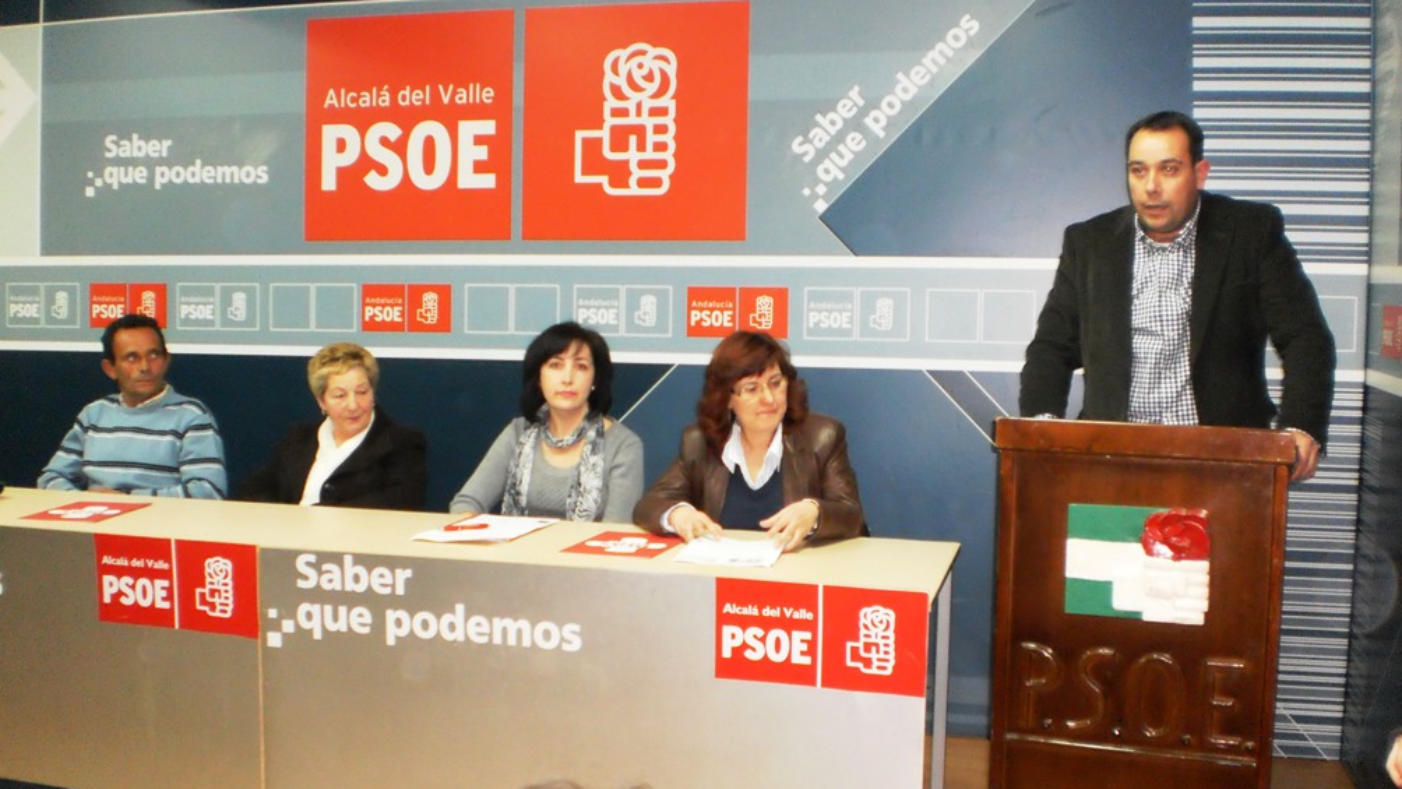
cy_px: 409
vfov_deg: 29.7
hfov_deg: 50.5
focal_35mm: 40
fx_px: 1487
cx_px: 701
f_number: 3.1
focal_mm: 6.3
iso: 400
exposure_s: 1/30
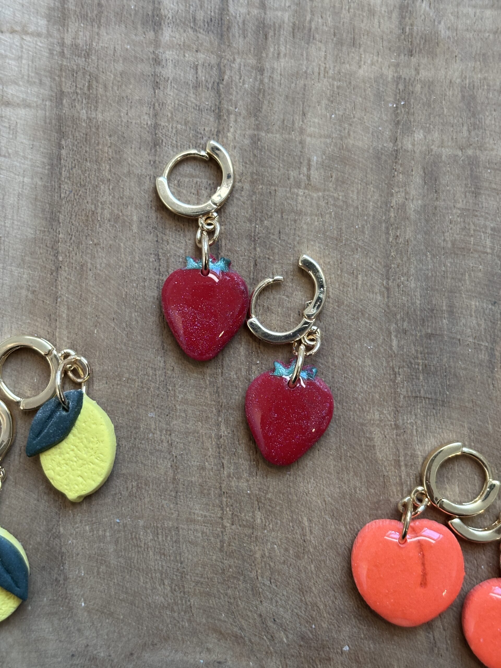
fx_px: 1003
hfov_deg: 28.0
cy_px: 334
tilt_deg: -77.3
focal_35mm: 52
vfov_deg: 36.8
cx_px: 250
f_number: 1.6
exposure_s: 1/40
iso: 200
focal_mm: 5.96
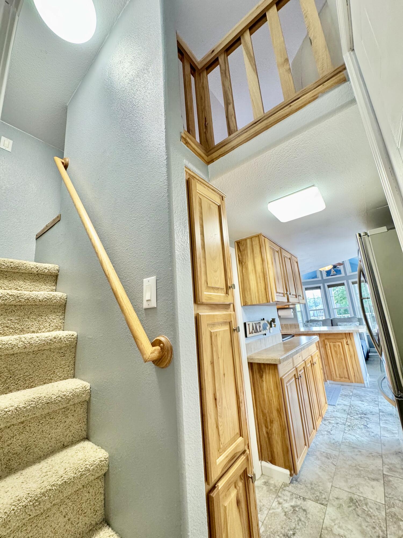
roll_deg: +5.5
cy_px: 269
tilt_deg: +12.6
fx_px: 217
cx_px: 202
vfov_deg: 102.1
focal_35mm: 14
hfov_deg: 85.7
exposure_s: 1/120
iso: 250
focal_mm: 2.22
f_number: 2.2
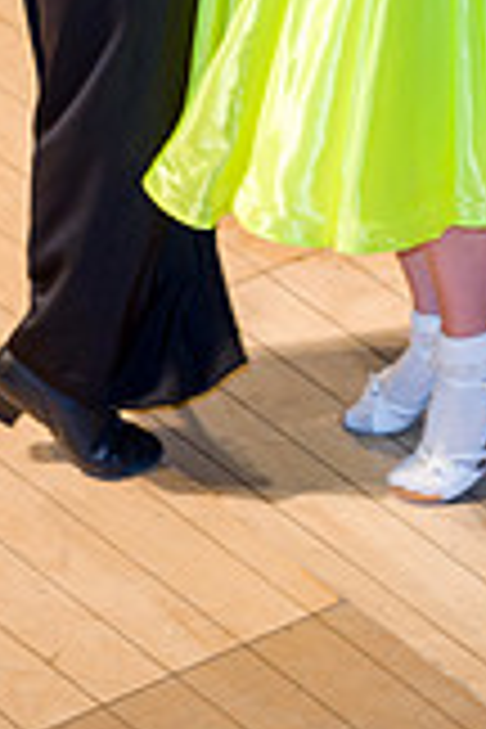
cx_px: 326
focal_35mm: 555
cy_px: -261
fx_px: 11238
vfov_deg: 3.7
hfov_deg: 2.5
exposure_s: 1/250
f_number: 2.8
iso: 500
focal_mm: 200
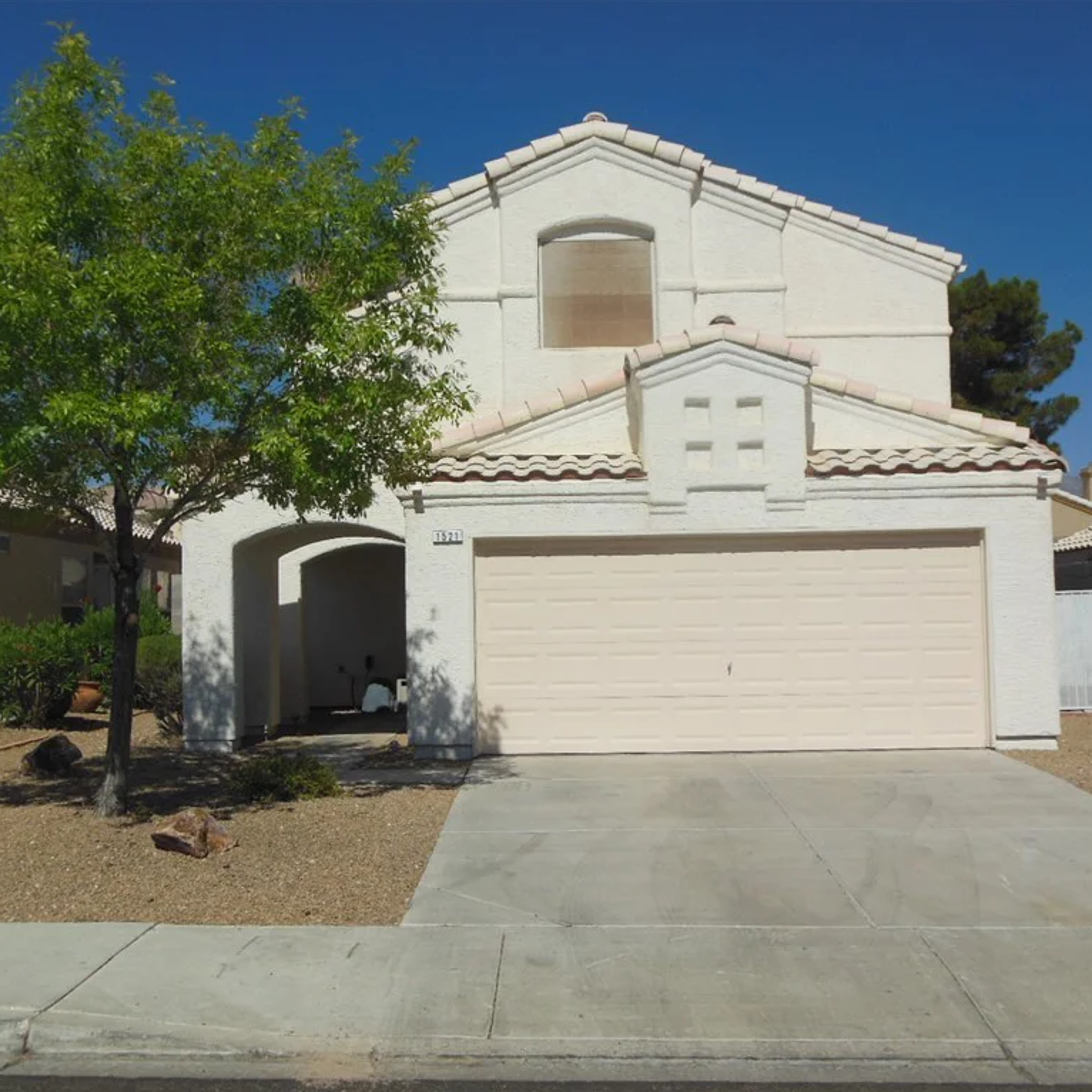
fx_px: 1392
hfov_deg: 42.8
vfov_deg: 42.8
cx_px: 517
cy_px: 546
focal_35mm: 39
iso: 125
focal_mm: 6
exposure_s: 1/1000
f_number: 6.9
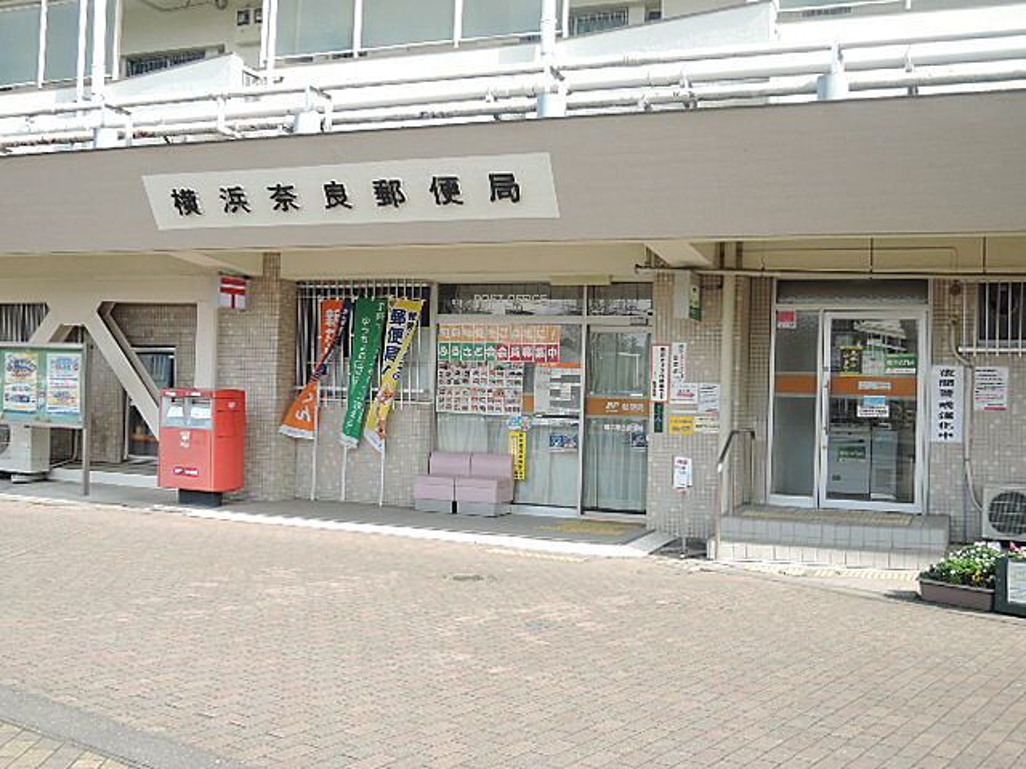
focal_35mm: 40
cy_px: 384
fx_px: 1186
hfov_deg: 46.8
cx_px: 513
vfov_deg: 36.0
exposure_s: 1/250
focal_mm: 8.6
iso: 80
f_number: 3.2
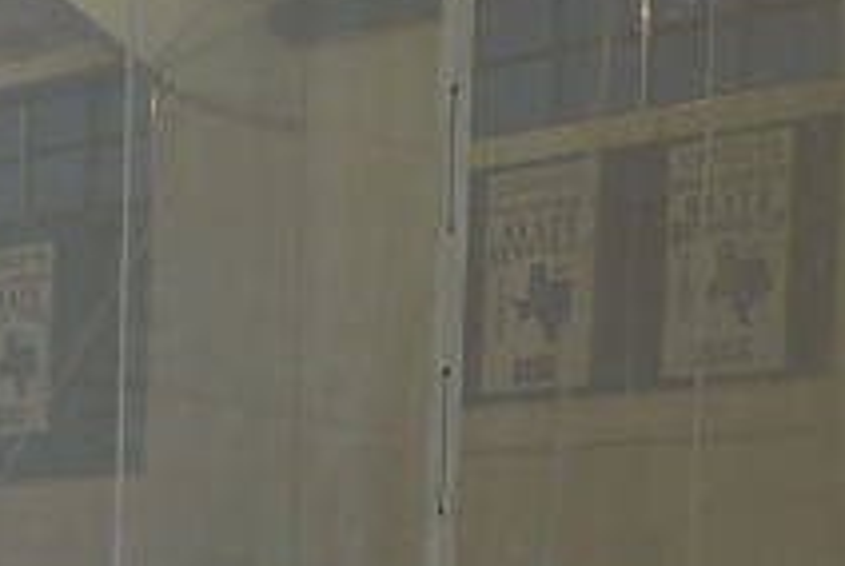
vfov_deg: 11.4
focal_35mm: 113
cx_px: 339
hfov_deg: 18.1
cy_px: 975
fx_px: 2656
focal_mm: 20
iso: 200
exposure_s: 1/60
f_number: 3.8
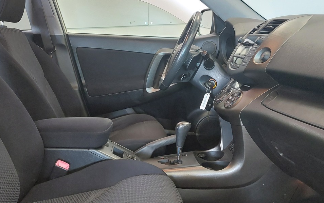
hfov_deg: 49.1
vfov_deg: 31.8
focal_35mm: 40
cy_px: 130
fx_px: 353
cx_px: 134
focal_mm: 5.23
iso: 500
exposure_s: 1/25
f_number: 1.8
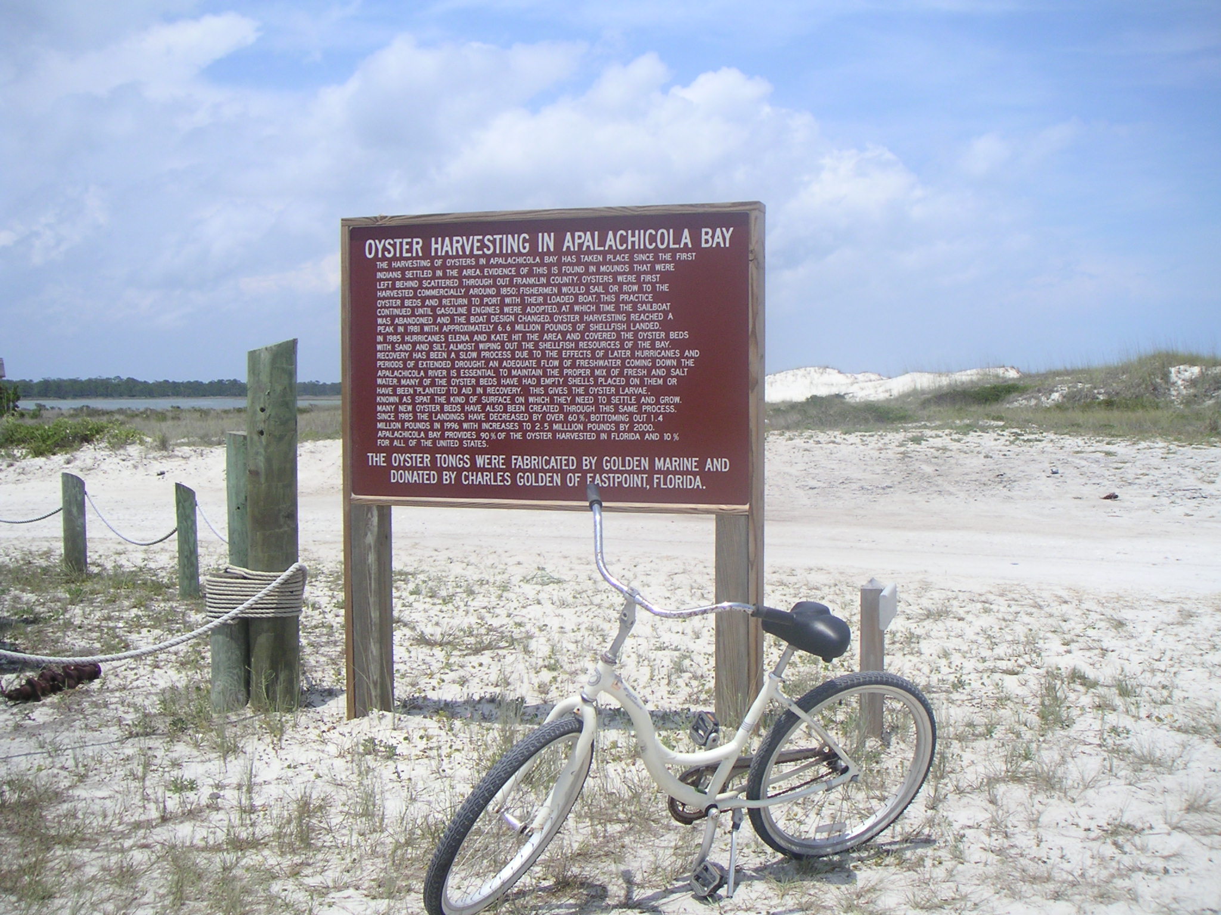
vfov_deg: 37.7
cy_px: 458
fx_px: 1340
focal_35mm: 38
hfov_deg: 49.0
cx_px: 610
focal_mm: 6
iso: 50
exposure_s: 1/1000
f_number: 6.7
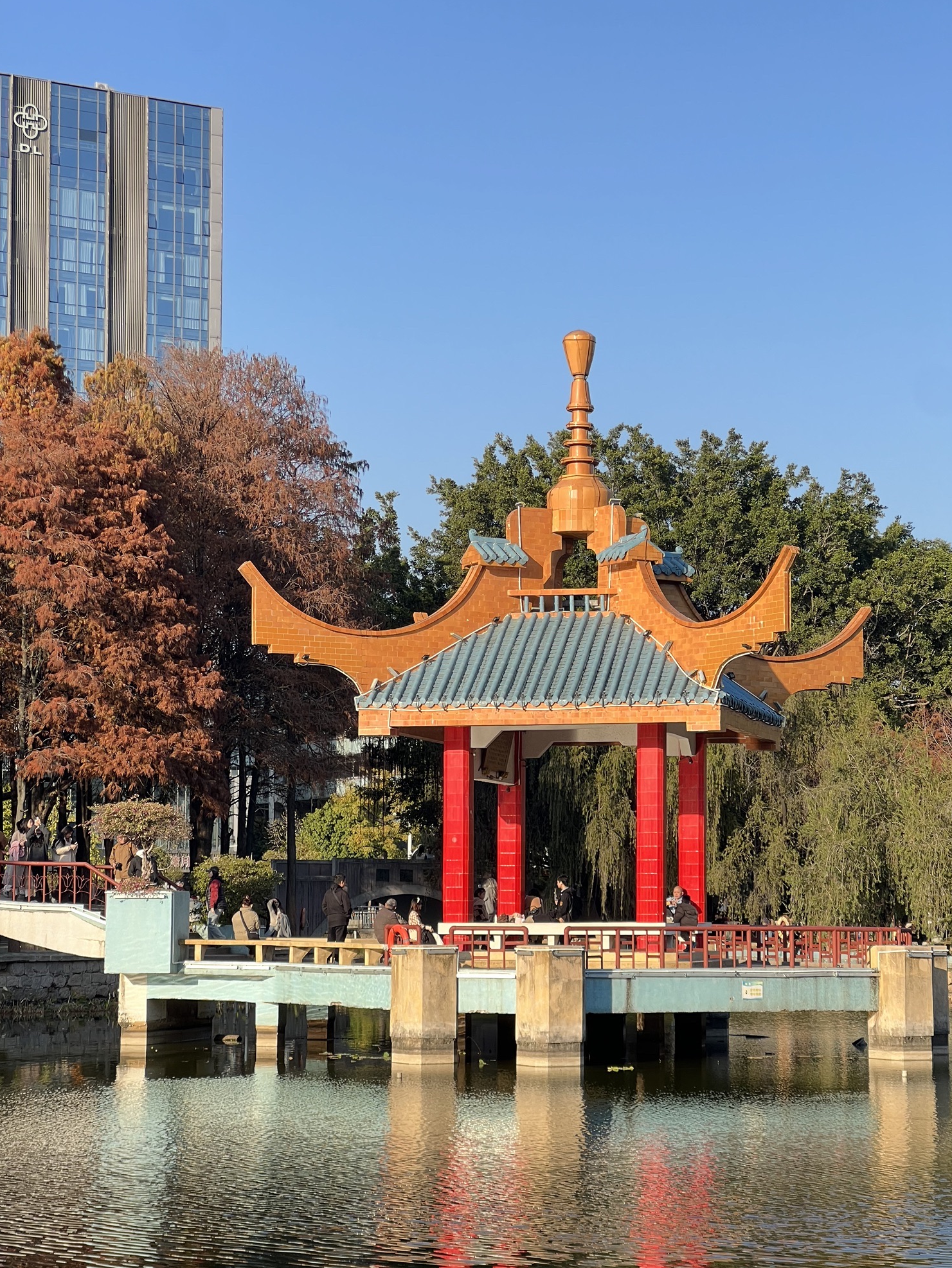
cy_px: 634
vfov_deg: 25.0
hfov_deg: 18.9
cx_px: 479
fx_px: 2860
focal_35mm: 78
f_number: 2.8
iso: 32
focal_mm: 9
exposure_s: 1/210
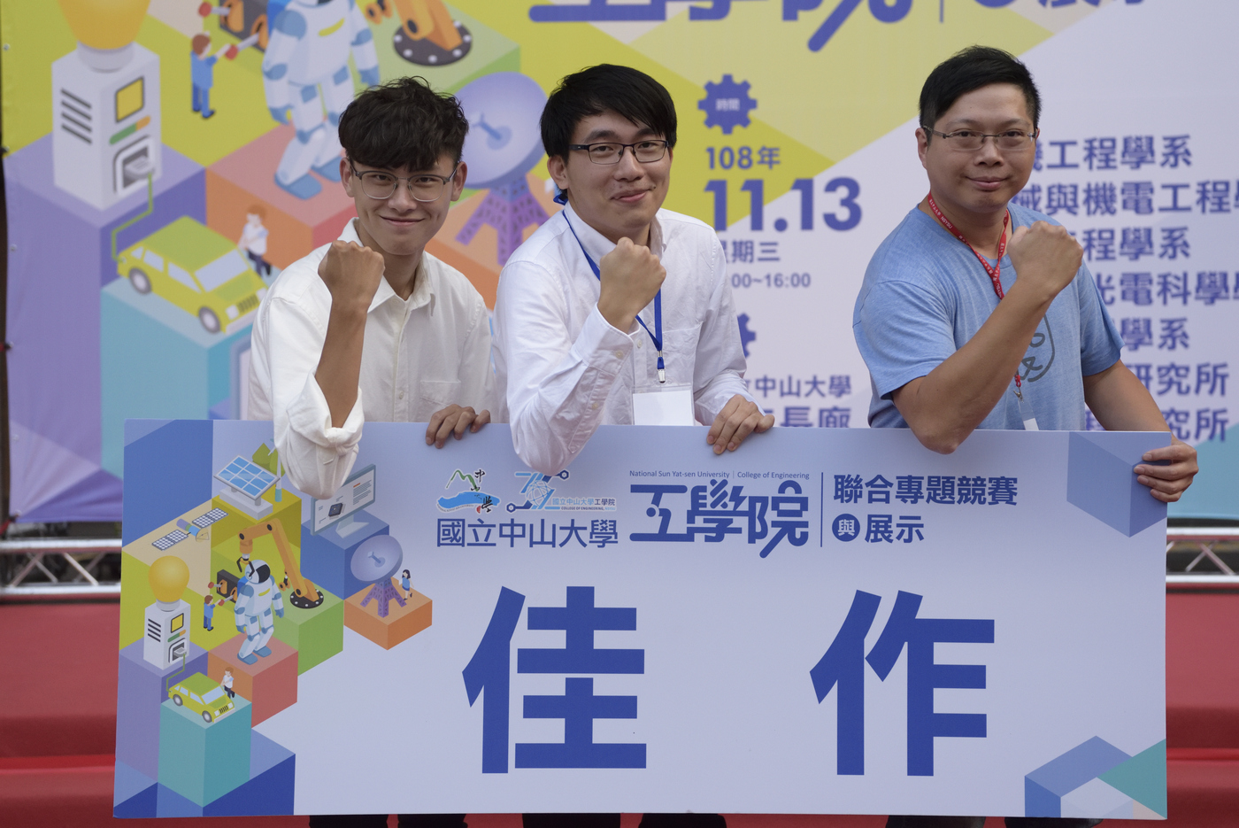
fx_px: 2410
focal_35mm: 70
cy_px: 414
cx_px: 620
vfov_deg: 19.5
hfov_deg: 28.8
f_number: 5
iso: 2500
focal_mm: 70
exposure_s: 1/1600
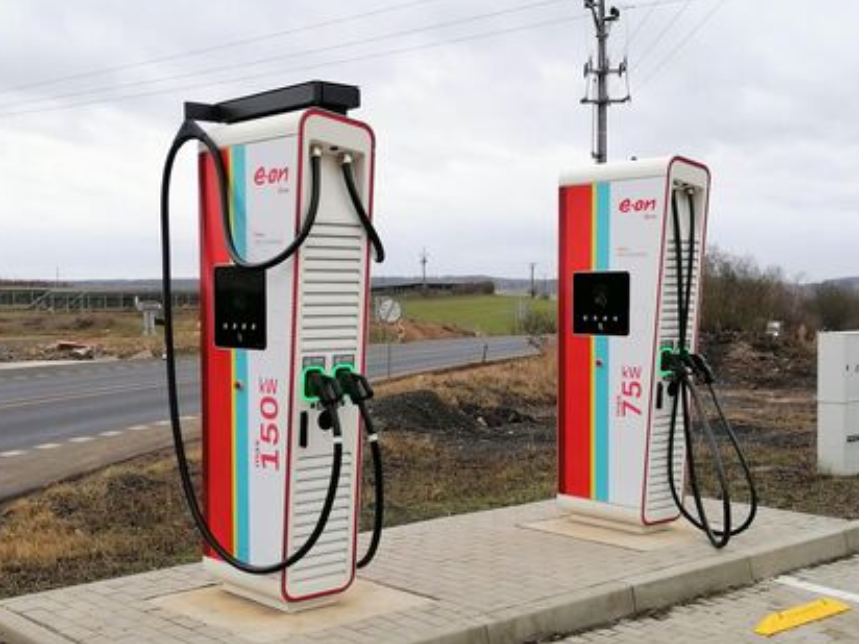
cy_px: 352
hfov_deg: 39.6
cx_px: 448
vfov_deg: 30.2
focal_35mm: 48
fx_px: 1191
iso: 50
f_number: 1.8
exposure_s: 1/194
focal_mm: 5.3
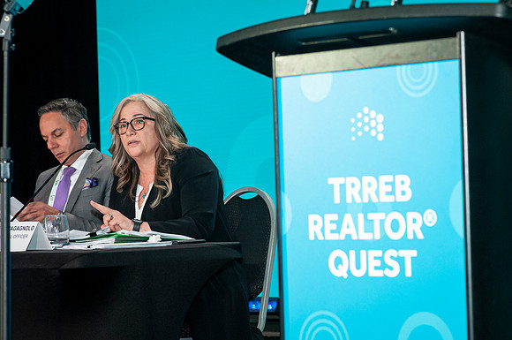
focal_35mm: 128
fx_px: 1811
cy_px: 170
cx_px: 256
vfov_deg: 10.7
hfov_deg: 16.1
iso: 1600
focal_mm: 85
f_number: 6.3
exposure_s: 1/250
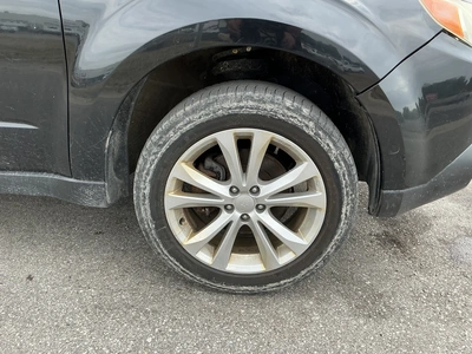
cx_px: 236
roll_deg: -3.9
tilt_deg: -19.6
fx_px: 382
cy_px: 177
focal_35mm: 28
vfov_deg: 49.7
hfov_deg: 63.4
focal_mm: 3
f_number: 1.8
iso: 25
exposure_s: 1/248
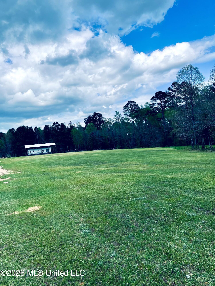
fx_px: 215
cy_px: 143
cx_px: 108
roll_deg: +6.7
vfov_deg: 67.3
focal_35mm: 26
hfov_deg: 53.1
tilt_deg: +1.2
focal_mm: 5.1
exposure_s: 1/4016
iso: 50
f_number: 1.6
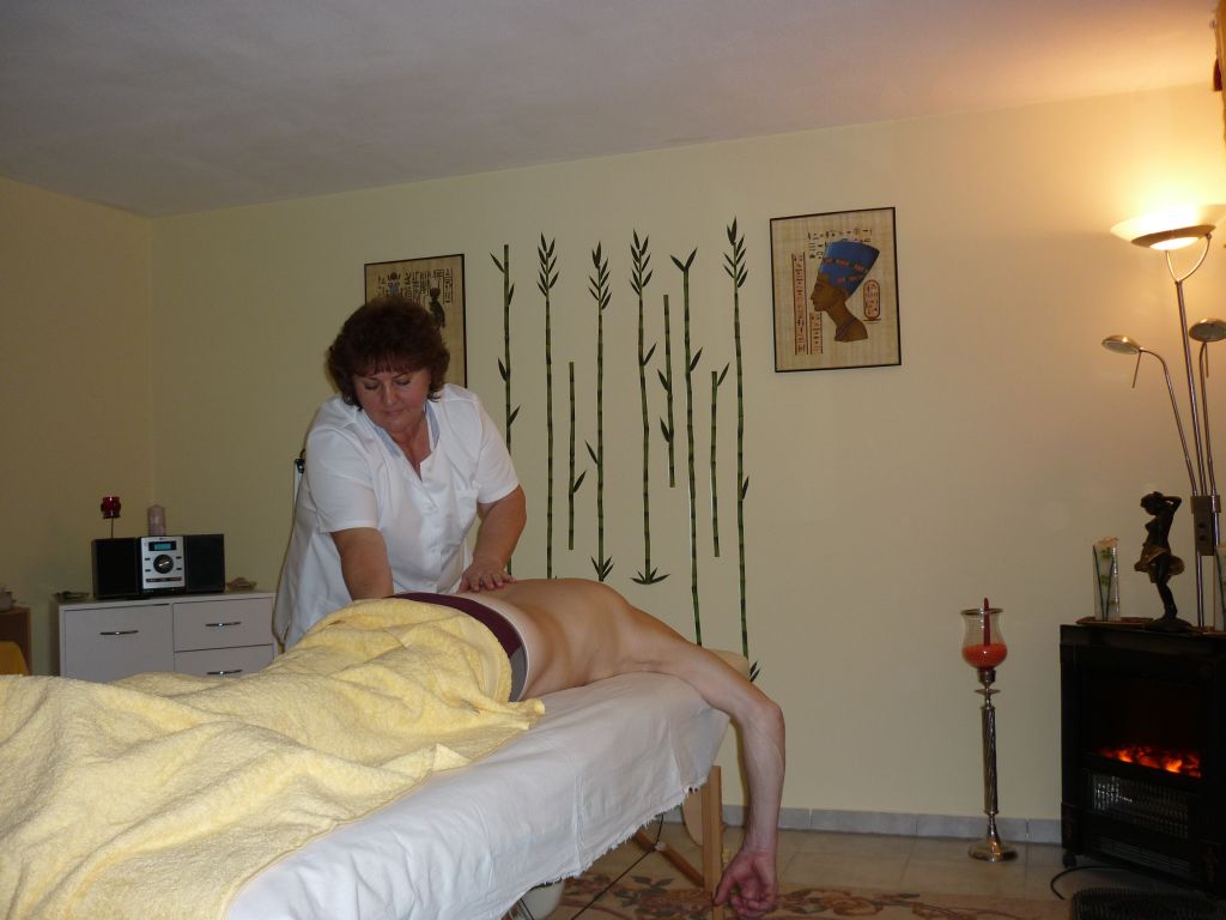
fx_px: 1169
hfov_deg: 55.4
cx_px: 613
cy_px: 460
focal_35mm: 33
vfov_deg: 42.9
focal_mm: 5.5
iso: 100
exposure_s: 1/60
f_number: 2.8
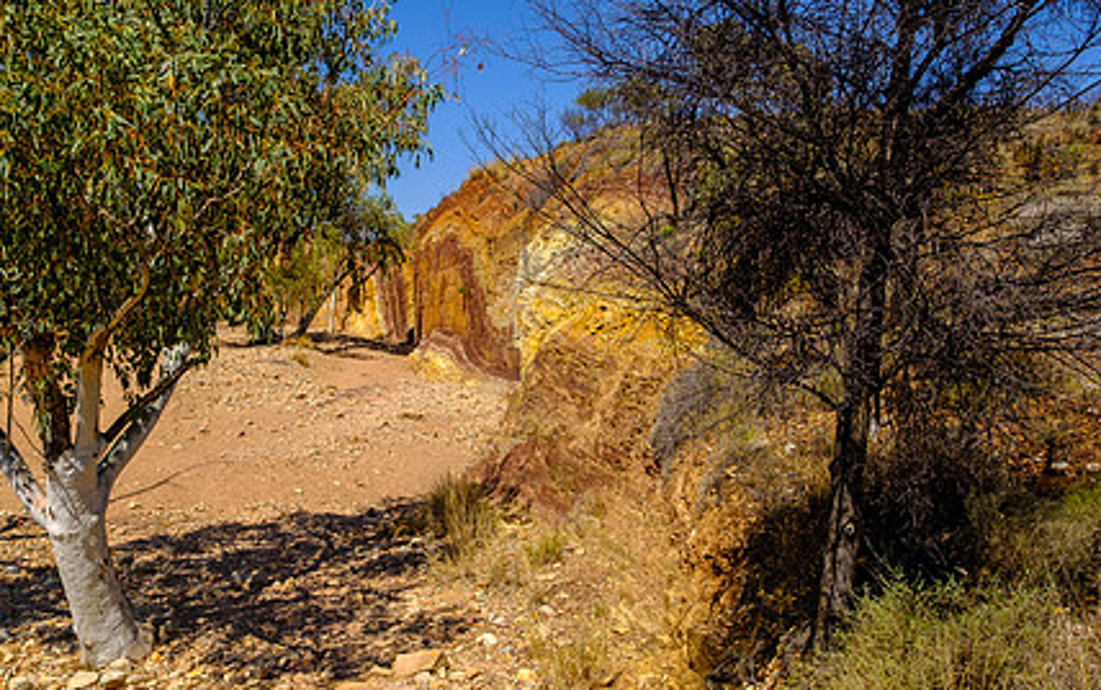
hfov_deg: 64.1
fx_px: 871
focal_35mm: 29
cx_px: 453
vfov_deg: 43.1
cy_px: 308
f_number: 5.6
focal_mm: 13.8
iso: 200
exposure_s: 1/1500
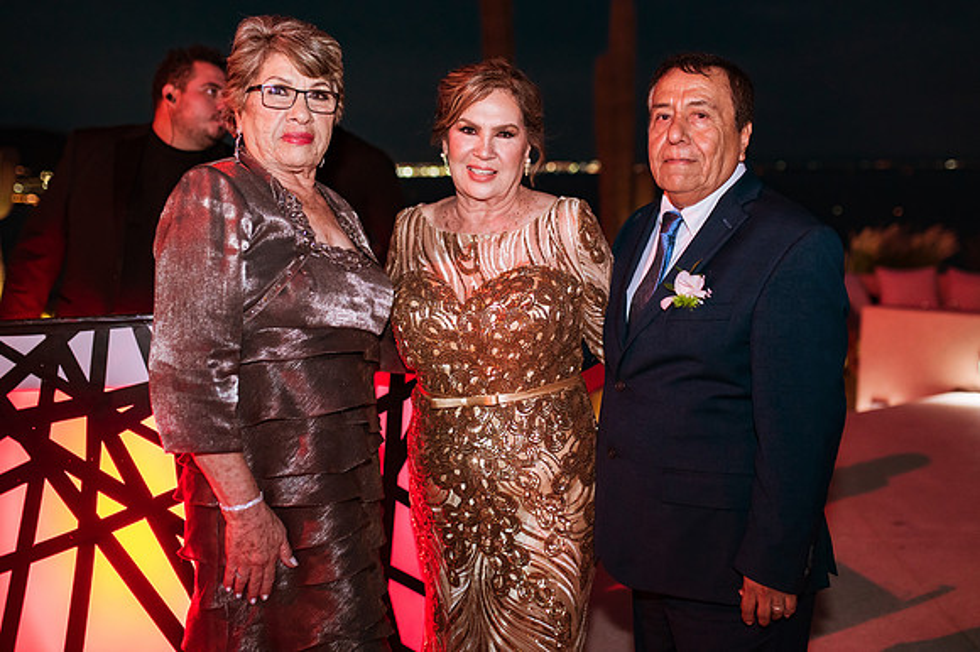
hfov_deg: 49.4
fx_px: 1065
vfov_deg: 34.0
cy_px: 288
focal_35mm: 39
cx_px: 529
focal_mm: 35
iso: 2000
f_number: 2
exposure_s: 1/100
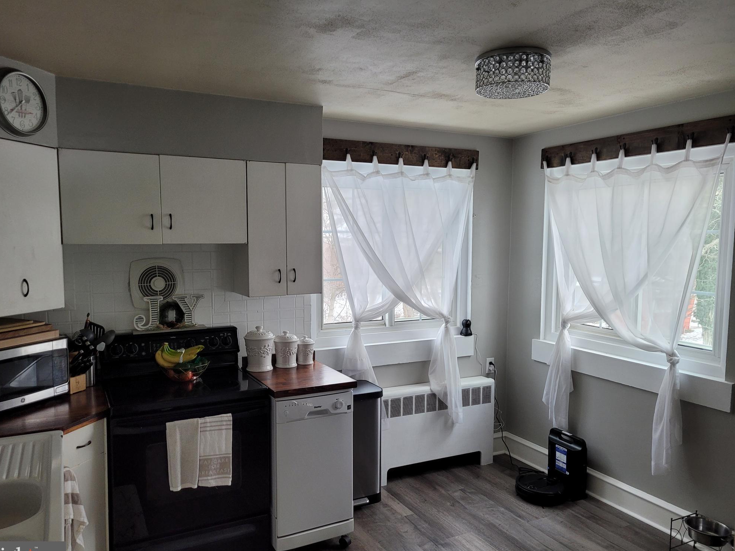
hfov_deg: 65.3
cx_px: 354
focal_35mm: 27
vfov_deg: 51.3
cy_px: 286
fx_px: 573
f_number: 1.8
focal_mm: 5.4
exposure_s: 1/119
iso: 160
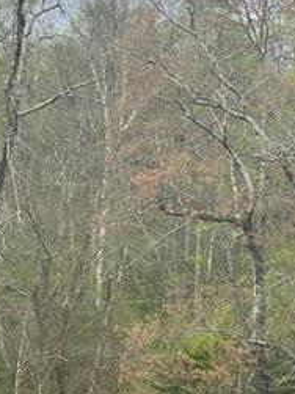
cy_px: 499
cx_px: -71
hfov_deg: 9.2
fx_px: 1808
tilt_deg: -2.9
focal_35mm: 159
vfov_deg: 12.1
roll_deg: -1.7
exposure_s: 1/1453
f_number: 2
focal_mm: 6
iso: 20
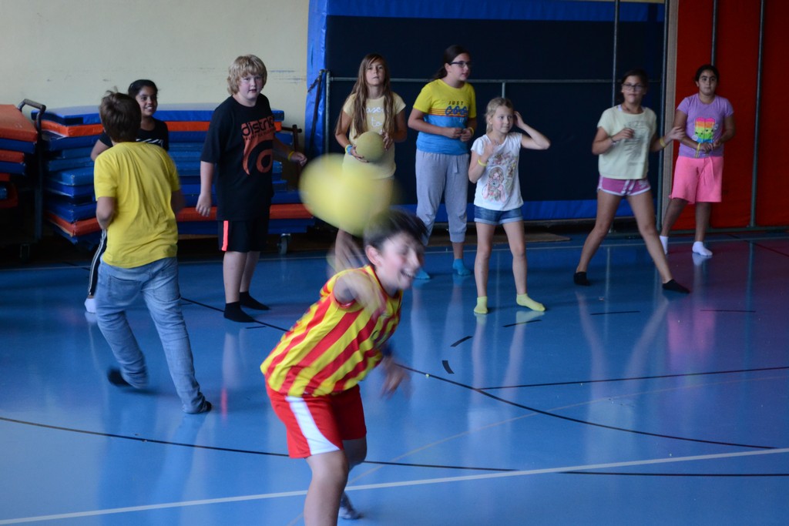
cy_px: 263
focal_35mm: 82
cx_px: 394
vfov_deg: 16.6
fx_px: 1808
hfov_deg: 24.6
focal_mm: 55
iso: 1600
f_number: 5.6
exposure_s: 1/60
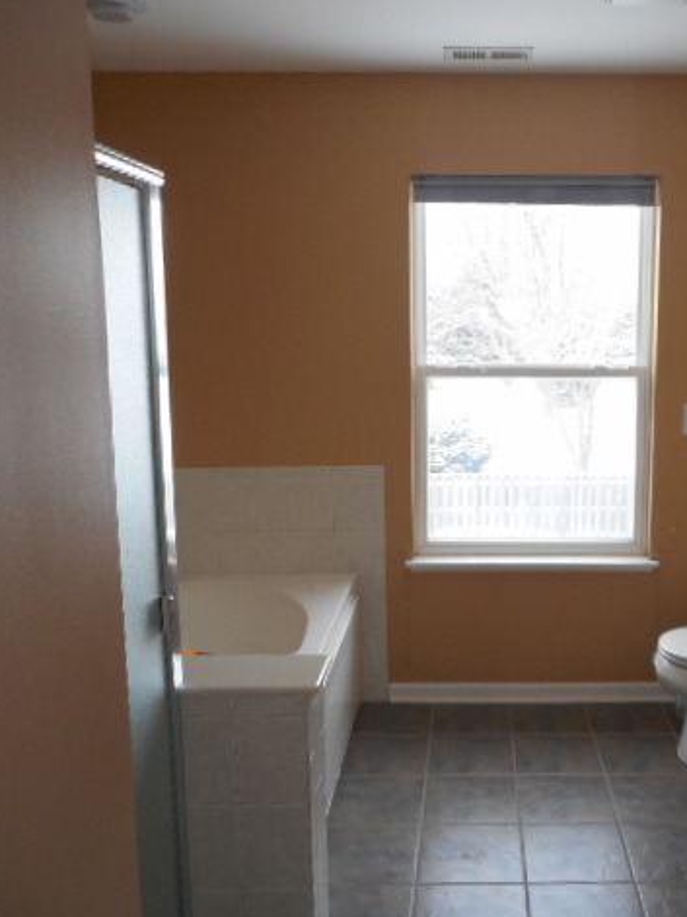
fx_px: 900
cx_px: 488
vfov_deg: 54.0
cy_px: 459
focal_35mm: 34
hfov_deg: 40.9
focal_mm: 4.5
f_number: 3.7
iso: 125
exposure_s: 1/30
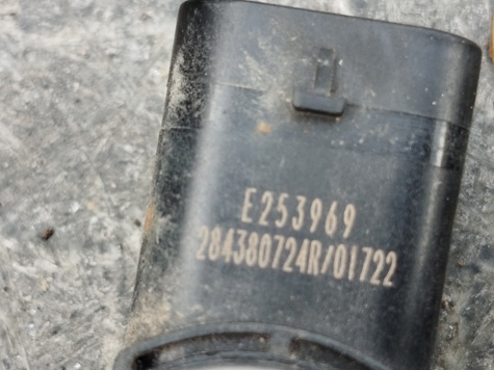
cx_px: 225
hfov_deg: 20.2
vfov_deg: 15.2
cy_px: 211
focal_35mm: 97
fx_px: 1384
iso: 160
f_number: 1.7
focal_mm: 5.31
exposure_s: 1/50
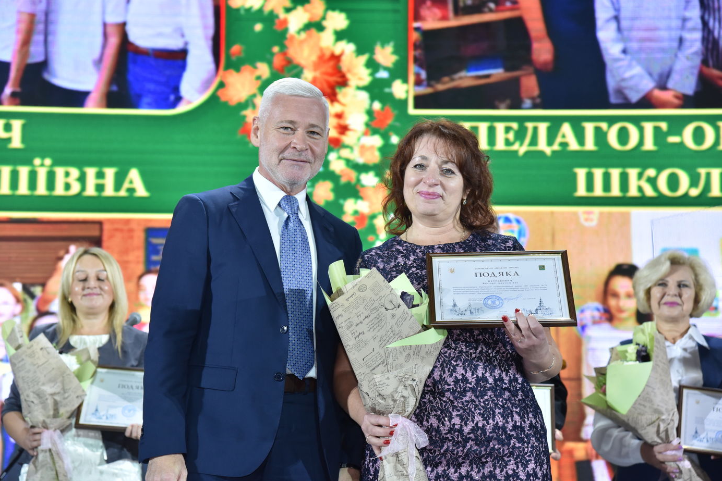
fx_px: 1725
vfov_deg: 15.9
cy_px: 243
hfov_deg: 23.6
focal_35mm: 86
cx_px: 362
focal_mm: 85
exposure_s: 1/200
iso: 1250
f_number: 5
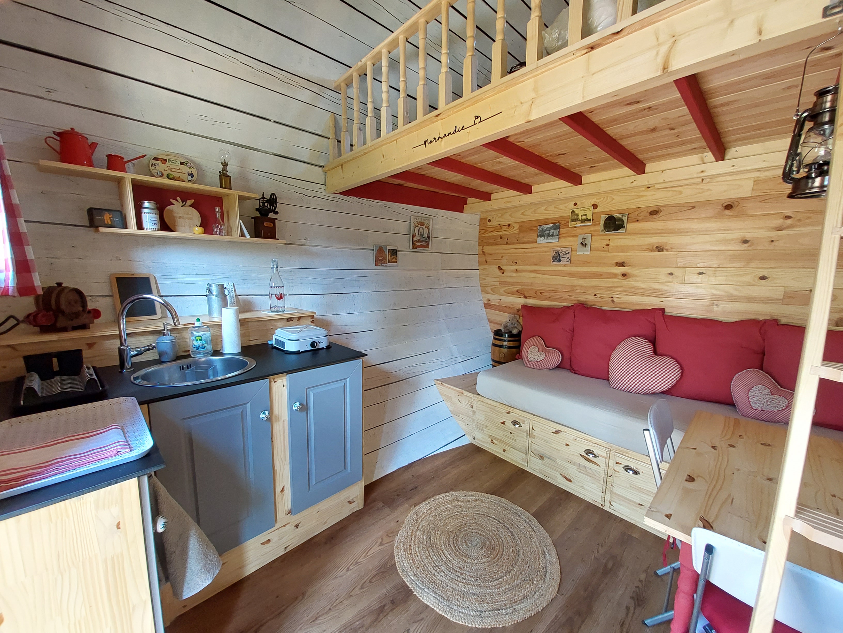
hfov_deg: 106.2
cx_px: 422
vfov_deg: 89.9
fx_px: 317
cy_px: 316
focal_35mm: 13
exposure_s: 1/50
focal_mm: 1.42
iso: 160
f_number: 2.2
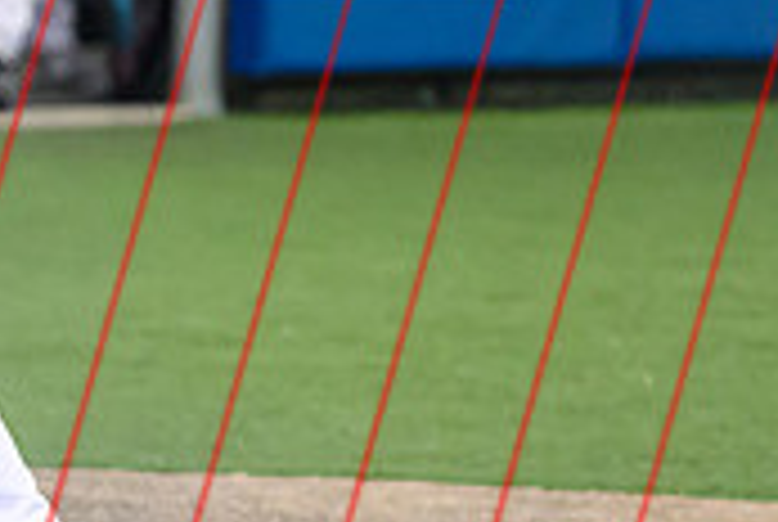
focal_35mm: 498
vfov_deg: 2.8
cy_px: -214
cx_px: -408
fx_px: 10781
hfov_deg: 4.1
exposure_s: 1/3200
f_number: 2.8
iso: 3200
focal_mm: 104
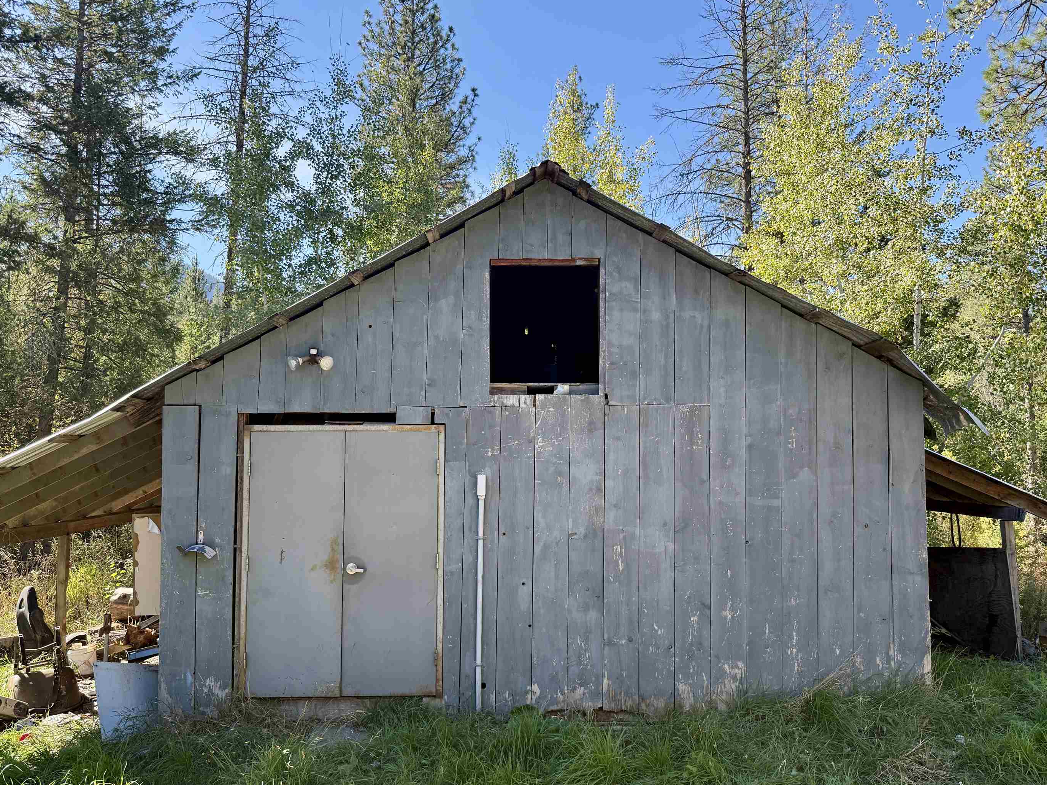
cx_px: 508
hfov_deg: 65.3
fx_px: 817
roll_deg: +0.4
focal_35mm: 27
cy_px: 408
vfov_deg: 51.3
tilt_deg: +5.0
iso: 100
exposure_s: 1/1106
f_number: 1.78
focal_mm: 6.76
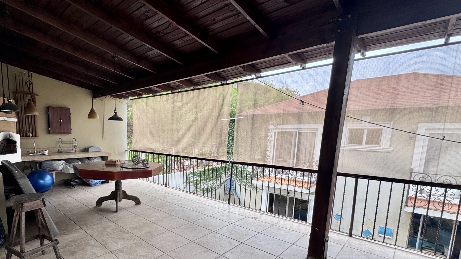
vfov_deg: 57.4
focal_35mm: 19
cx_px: 176
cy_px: 166
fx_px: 232
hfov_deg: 88.0
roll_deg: -1.8
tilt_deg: -8.1
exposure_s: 1/225
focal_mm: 2.22
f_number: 2.2
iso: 40
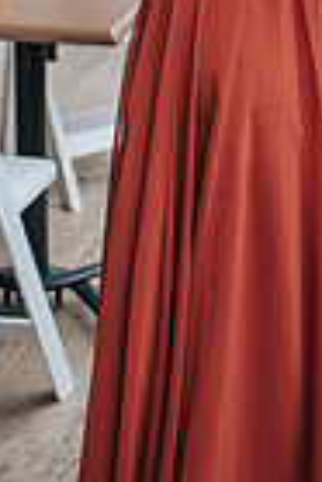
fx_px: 1512
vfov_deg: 16.4
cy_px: -260
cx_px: 460
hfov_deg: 11.7
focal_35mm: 113
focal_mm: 35
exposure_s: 1/640
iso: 100
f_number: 2.8
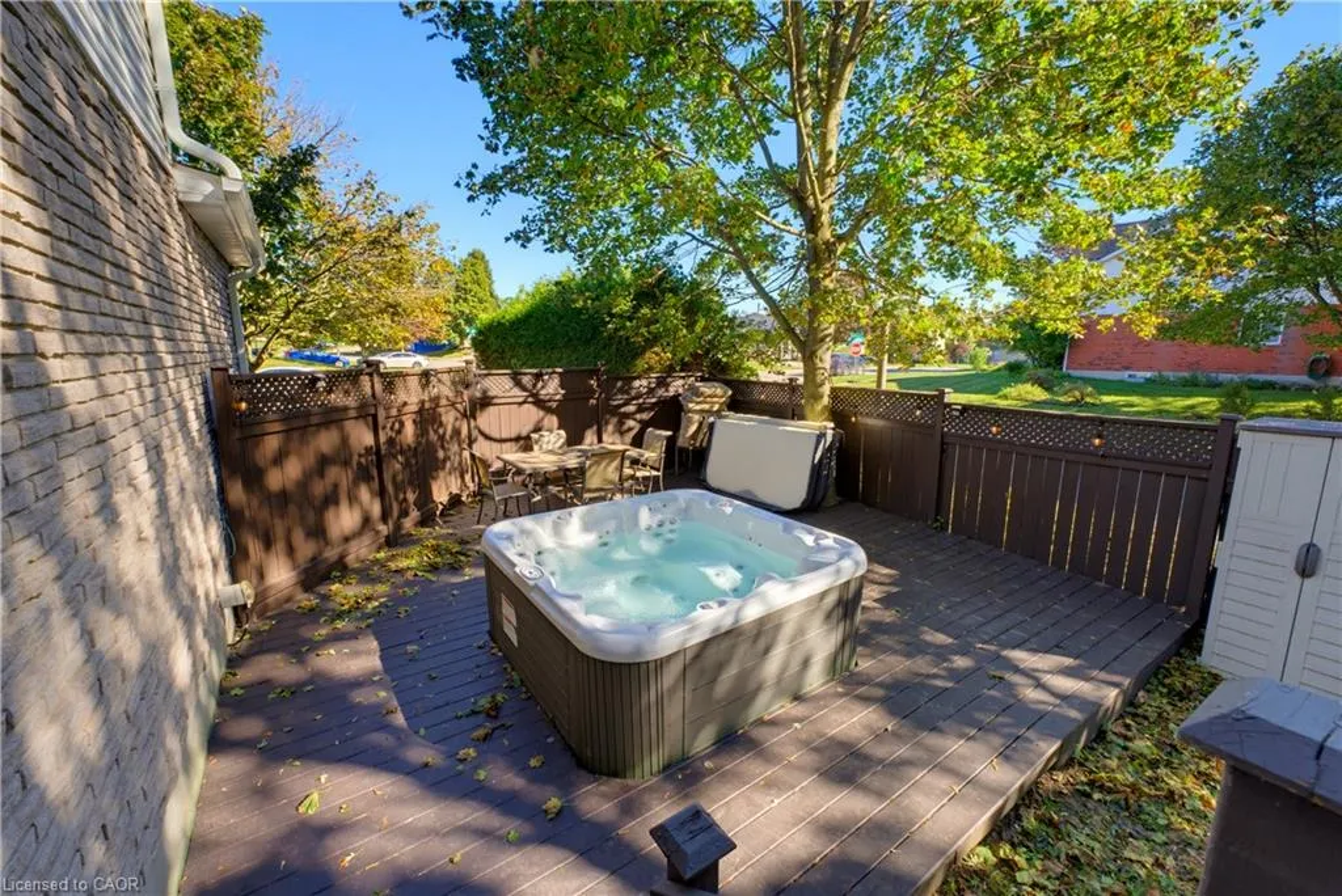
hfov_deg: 104.2
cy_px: 448
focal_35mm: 14
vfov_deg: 81.3
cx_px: 671
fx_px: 522
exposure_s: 1/60
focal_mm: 14
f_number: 11
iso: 800
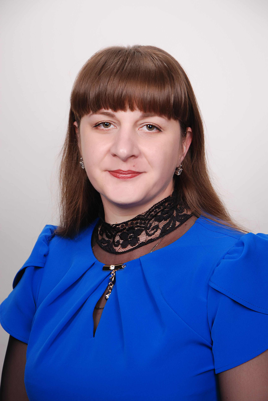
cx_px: 134
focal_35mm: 128
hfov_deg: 10.8
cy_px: 200
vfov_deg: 16.1
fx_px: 1420
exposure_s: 1/125
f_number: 7.1
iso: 100
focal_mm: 85
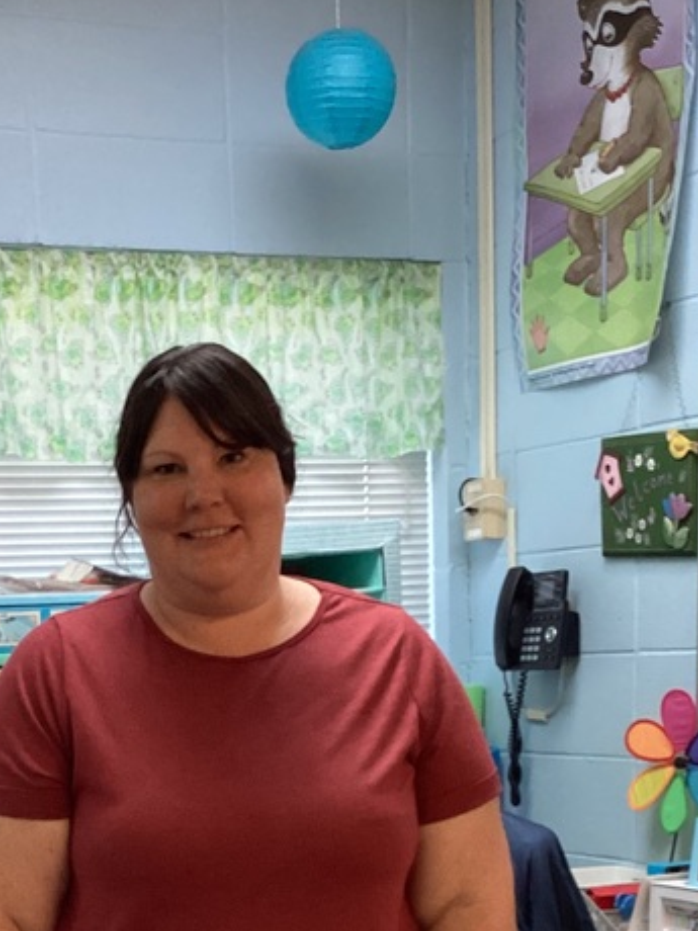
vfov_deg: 26.3
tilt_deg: -12.0
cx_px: 227
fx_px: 1855
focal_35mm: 69
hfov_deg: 21.2
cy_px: 980
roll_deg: +2.3
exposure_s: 1/60
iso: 250
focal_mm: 3.3
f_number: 2.4
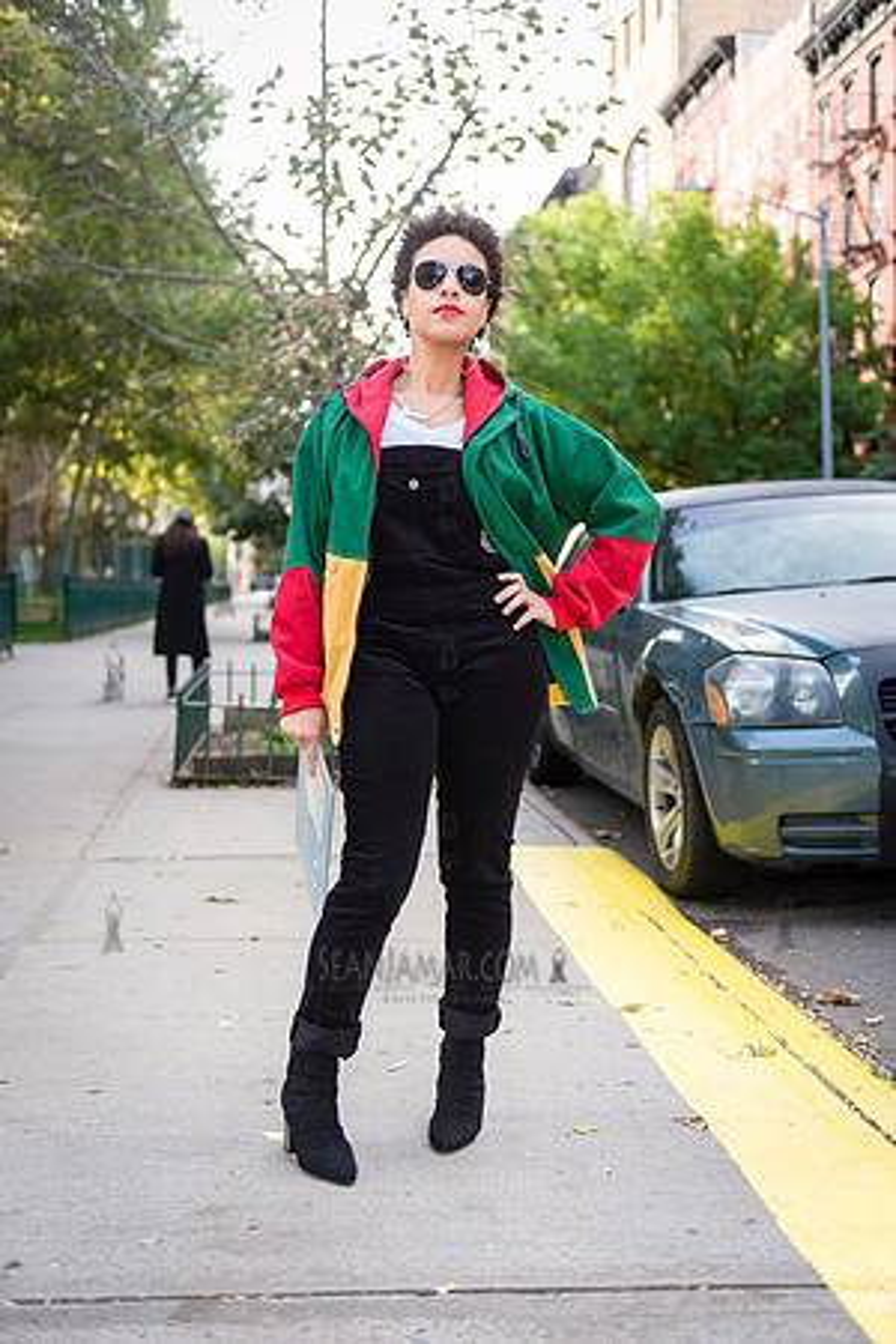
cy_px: 672
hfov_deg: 31.9
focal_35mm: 42
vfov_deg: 46.4
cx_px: 448
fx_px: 1568
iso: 200
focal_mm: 42
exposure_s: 1/250
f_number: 2.8
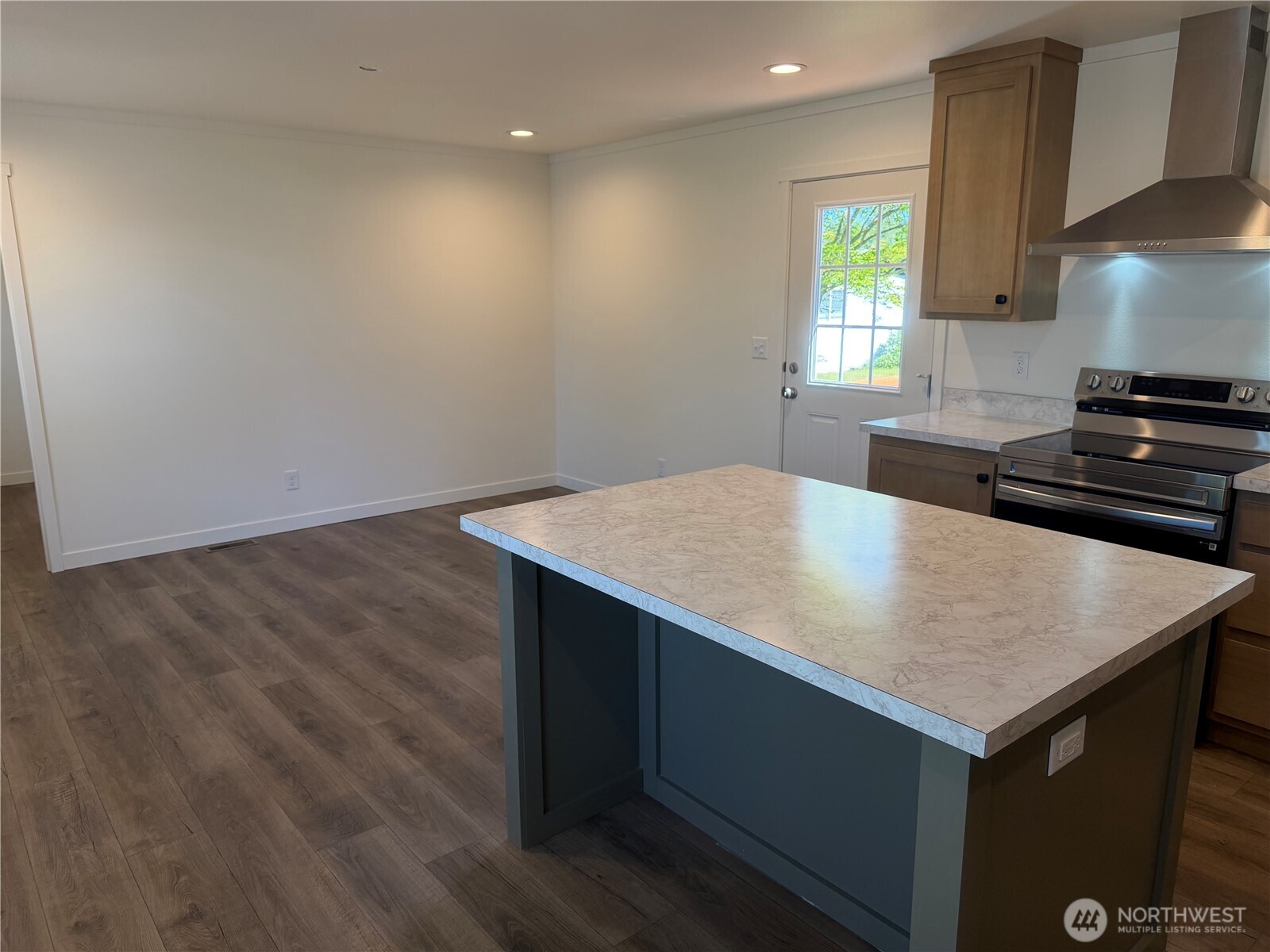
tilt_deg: -11.1
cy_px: 476
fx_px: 881
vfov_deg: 56.8
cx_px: 635
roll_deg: -0.2
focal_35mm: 24
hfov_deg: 71.6
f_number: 1.78
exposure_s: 1/175
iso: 100
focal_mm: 6.76
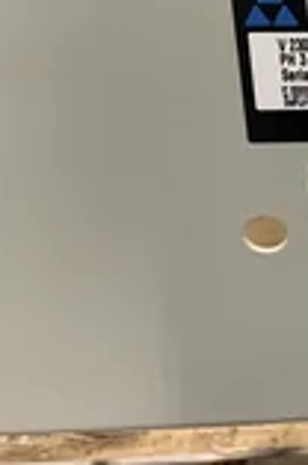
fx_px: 992
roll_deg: -2.6
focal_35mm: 77
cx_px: 512
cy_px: 145
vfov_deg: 26.2
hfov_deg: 15.7
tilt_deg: -30.6
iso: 320
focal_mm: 3
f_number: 1.8
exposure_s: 1/60
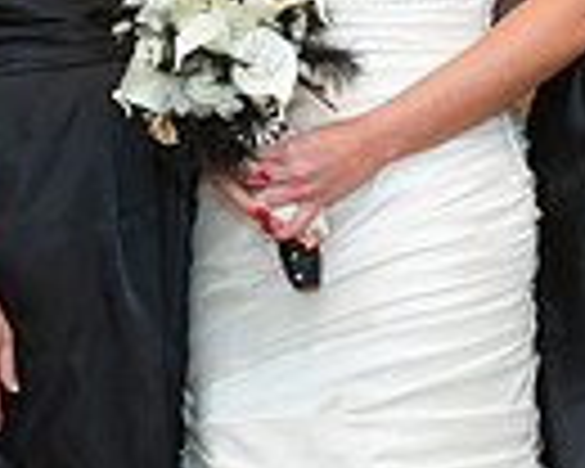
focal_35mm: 151
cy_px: 14
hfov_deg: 12.8
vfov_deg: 10.2
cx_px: 256
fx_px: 2614
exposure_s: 1/80
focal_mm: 36
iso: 800
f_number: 2.8
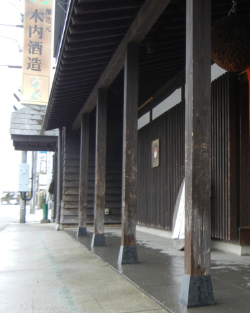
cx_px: 227
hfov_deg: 29.5
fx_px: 453
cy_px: 166
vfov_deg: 38.0
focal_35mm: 49
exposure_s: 1/30
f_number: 3.5
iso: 291
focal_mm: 5.4
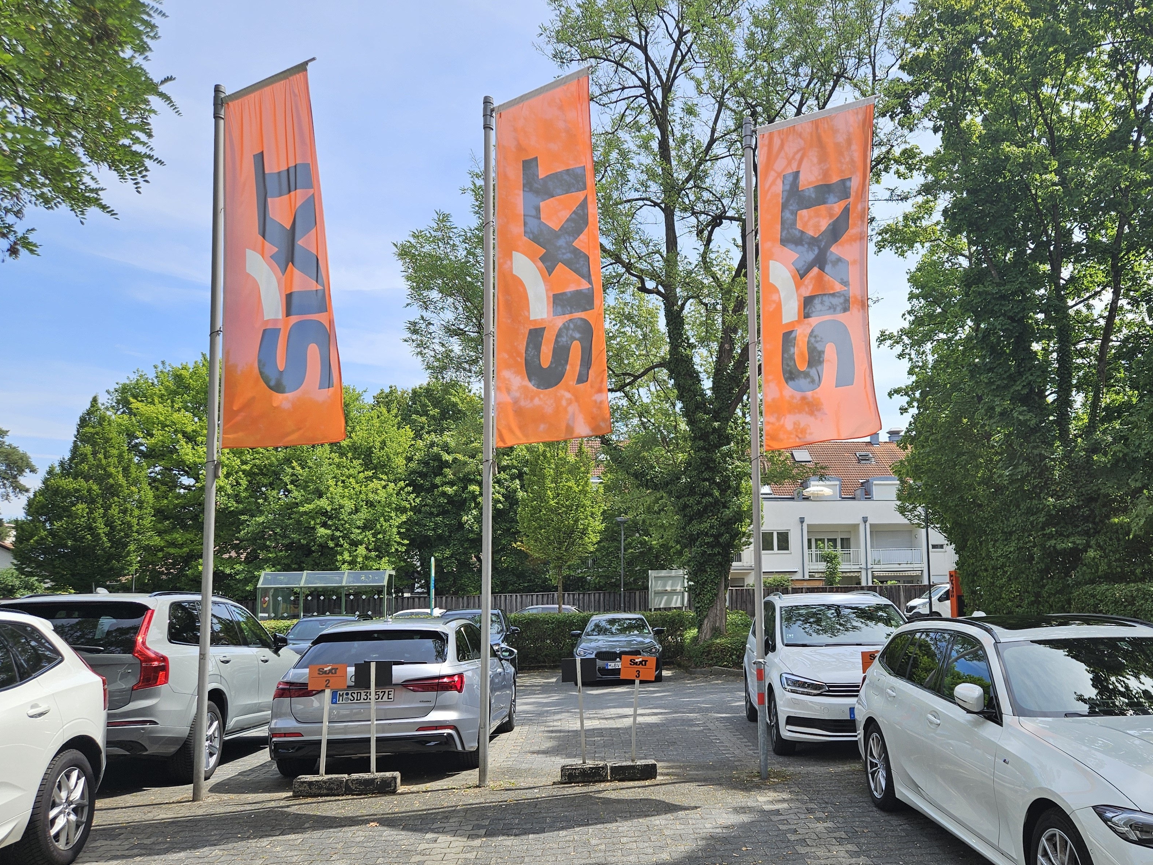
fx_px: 966
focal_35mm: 29
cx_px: 719
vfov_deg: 48.0
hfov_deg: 60.9
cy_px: 516
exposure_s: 1/1250
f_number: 1.8
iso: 25
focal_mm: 5.4
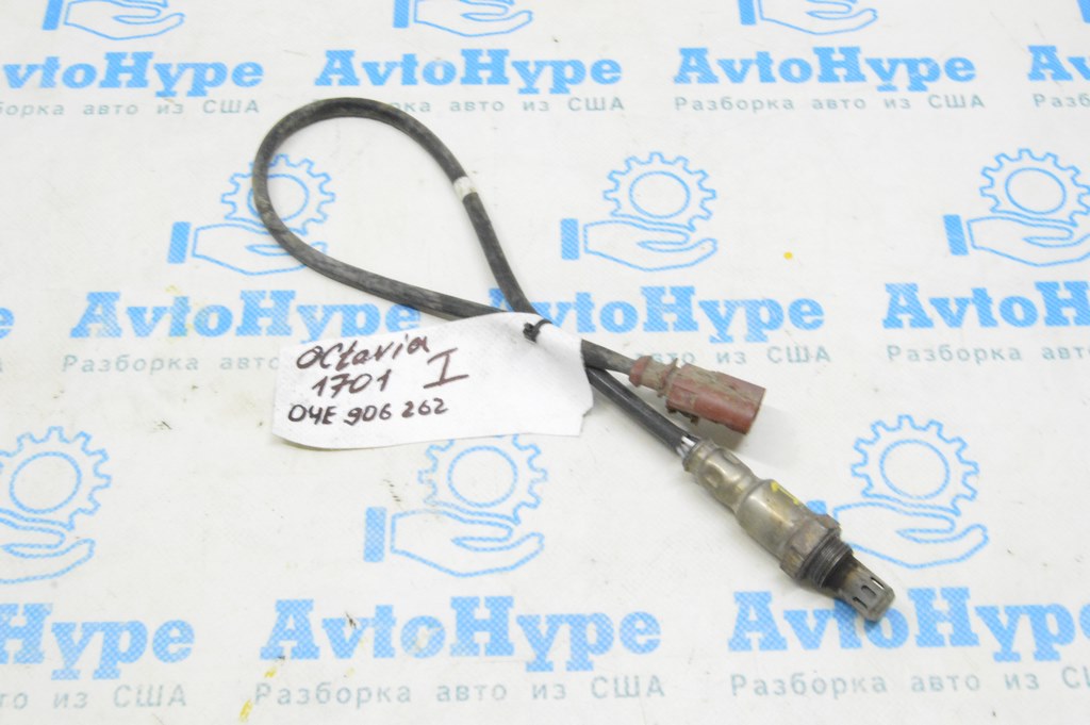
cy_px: 362
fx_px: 1407
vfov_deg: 28.9
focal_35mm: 46
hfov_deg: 42.4
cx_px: 545
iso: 6400
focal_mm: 31
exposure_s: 1/15
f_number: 20
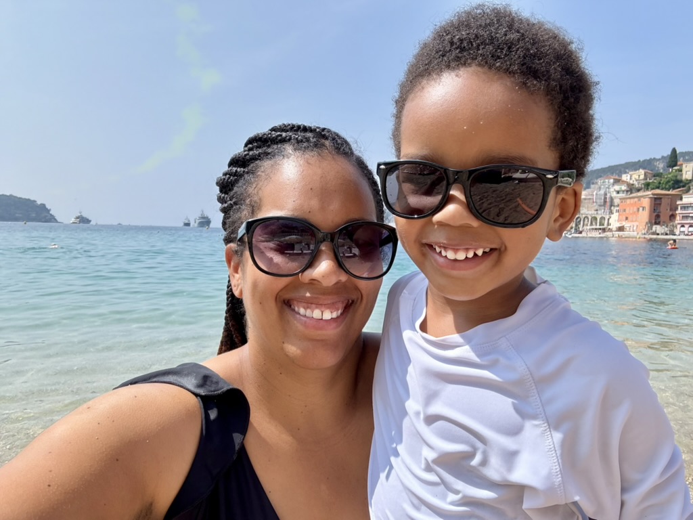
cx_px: 346
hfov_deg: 73.9
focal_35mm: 23
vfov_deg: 58.9
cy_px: 260
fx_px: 460
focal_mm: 2.69
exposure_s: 1/857
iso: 40
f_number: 1.9
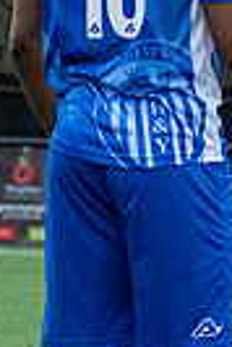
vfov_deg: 4.7
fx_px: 4261
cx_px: 778
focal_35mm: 442
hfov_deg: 3.0
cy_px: 243
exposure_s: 1/250
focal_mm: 87
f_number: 5
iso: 250
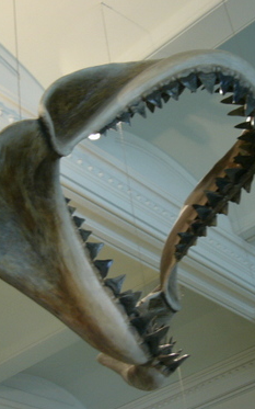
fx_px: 712
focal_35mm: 64
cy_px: 204
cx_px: 119
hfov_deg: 20.3
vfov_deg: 32.0
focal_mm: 7.5
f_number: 3.2
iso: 100
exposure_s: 1/5
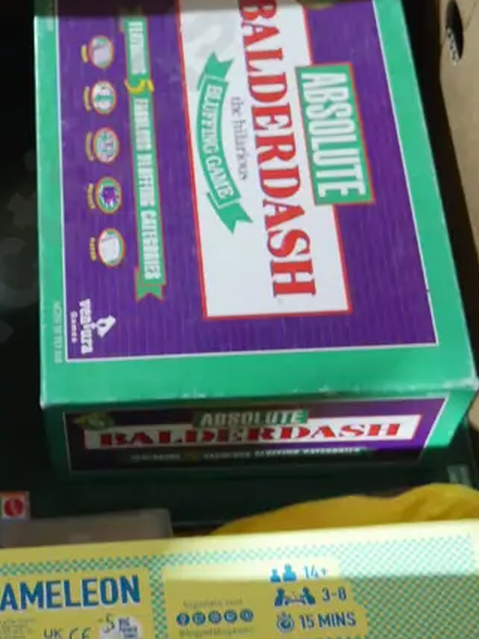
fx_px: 1236
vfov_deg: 29.0
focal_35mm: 67
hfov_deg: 21.0
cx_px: -24
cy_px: 322
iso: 3200
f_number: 3.5
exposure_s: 1/60
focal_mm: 14
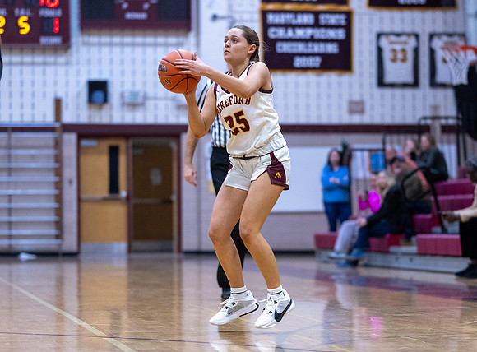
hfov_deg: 13.7
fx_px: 1992
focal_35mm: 145
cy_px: 205
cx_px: 251
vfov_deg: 10.1
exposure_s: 1/1250
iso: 1800
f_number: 1.8
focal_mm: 85
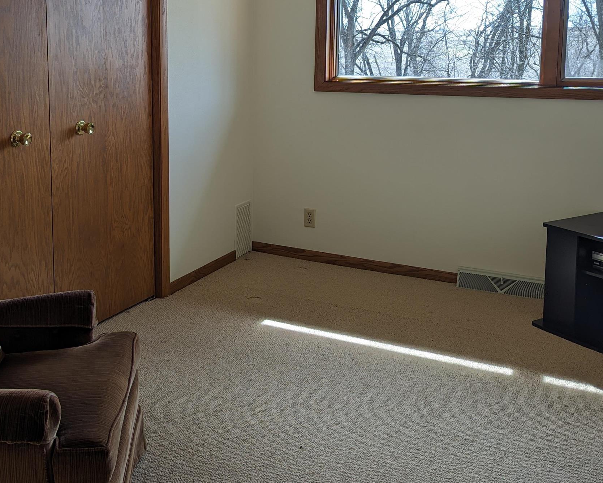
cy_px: 127
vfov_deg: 34.3
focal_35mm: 43
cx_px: 226
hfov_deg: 42.6
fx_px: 768
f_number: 1.85
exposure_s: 1/296
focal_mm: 6.81
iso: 55
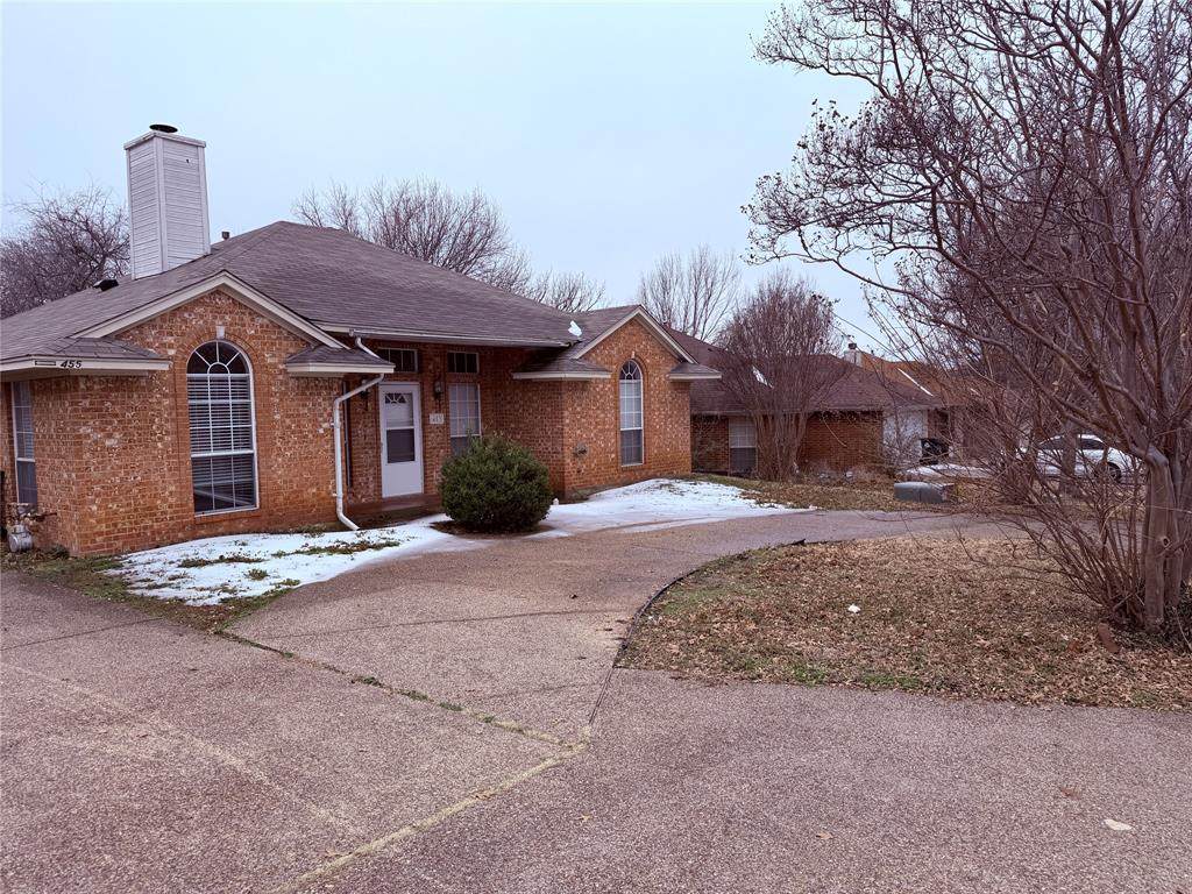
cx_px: 596
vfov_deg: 56.8
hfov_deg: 71.6
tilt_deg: -2.7
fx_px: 826
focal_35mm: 24
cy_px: 447
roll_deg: +1.5
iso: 80
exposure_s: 1/1585
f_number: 1.78
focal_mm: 6.76
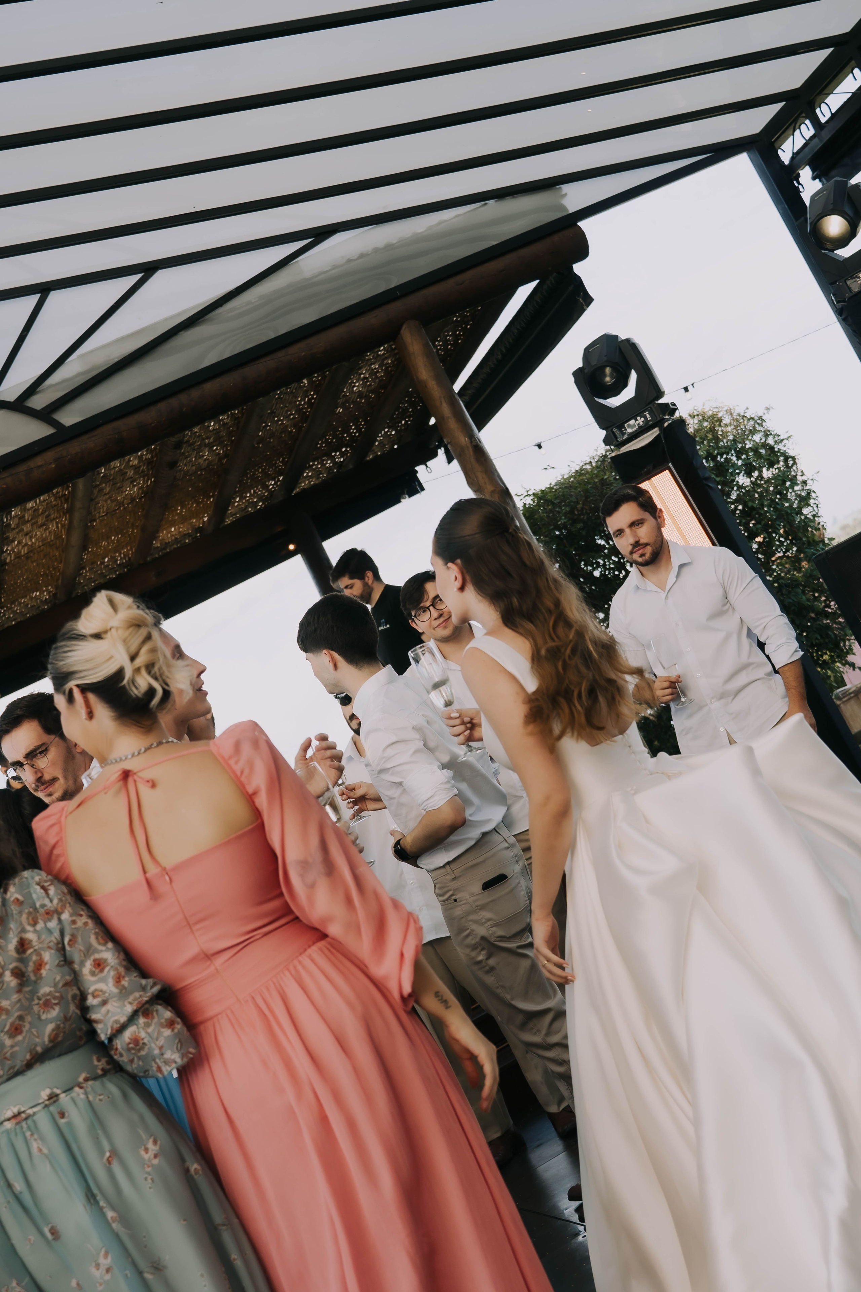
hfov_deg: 25.8
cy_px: 646
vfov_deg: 37.9
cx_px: 430
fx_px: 1883
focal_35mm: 52
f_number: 5
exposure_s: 1/400
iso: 100
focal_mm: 35
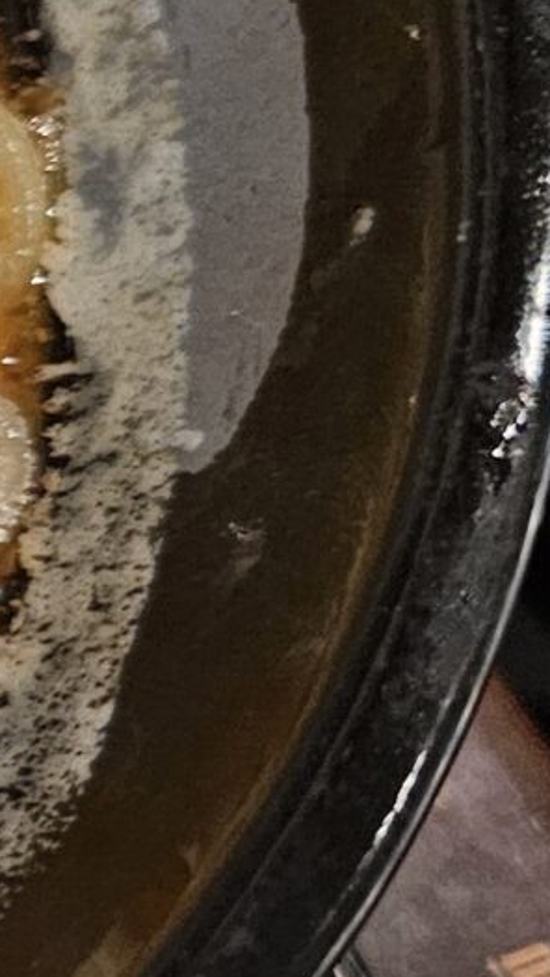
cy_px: 379
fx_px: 3162
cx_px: -1317
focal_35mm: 122
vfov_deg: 17.6
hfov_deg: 7.9
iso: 640
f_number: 1.7
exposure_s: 1/100
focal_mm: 6.3
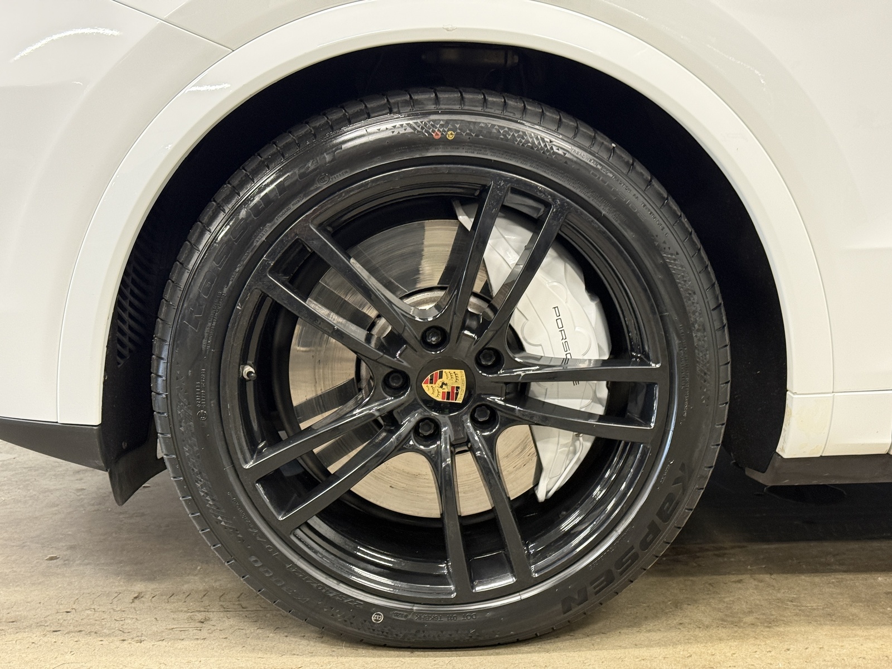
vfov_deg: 30.3
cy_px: 334
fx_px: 1237
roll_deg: -0.5
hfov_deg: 39.7
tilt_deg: -11.6
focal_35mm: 48
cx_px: 446
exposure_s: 1/33
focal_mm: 6.76
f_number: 1.78
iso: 200
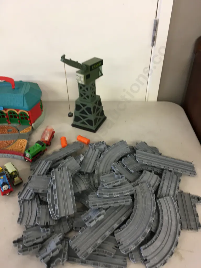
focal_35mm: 29
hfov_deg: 48.2
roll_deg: +0.4
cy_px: 134
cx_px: 100
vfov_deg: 61.7
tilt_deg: -37.7
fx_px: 225
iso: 32
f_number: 2.2
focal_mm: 4.15
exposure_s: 1/17
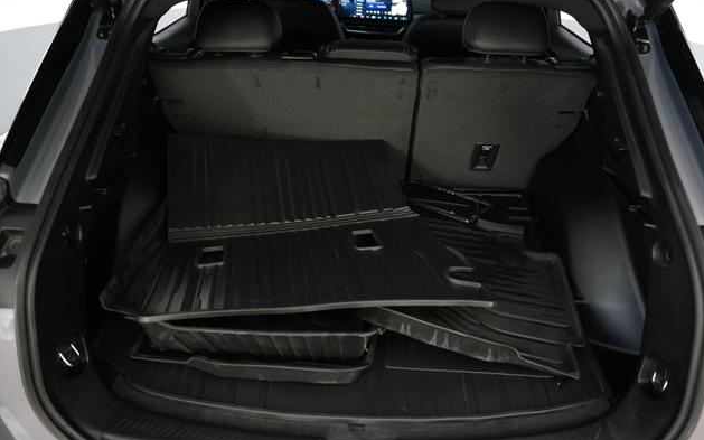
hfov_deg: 64.6
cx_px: 357
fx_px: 556
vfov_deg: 43.1
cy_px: 236
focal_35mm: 29
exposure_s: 1/160
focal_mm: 28
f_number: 2.8
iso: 3200
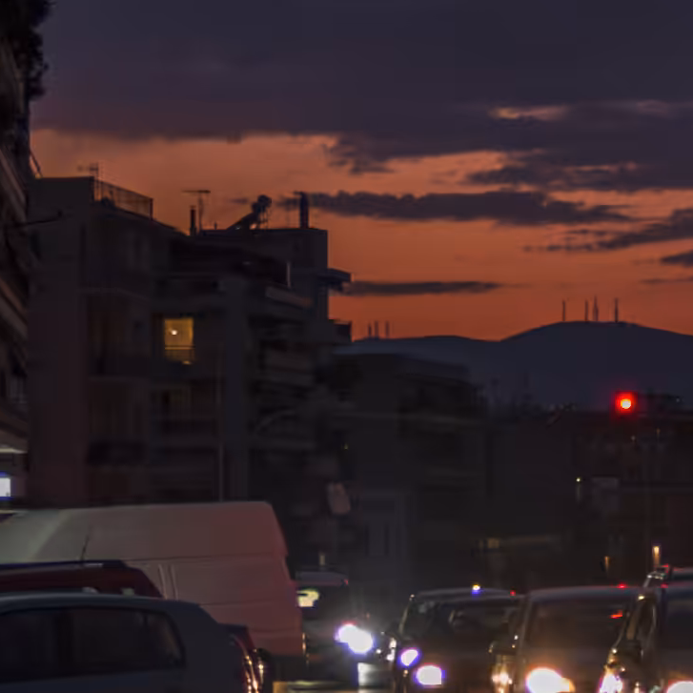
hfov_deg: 10.0
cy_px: 228
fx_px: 3941
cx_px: 348
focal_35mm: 174
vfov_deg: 10.0
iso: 200
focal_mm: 35
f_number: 2
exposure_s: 1/50
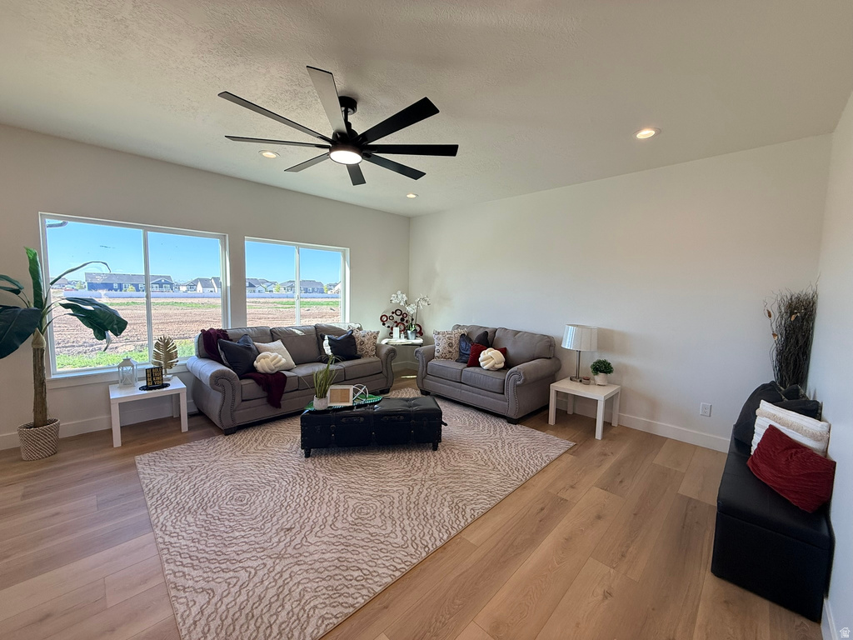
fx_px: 345
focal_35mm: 14
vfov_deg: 85.7
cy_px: 320
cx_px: 426
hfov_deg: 102.1
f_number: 2.2
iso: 64
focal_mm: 2.22
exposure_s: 1/197
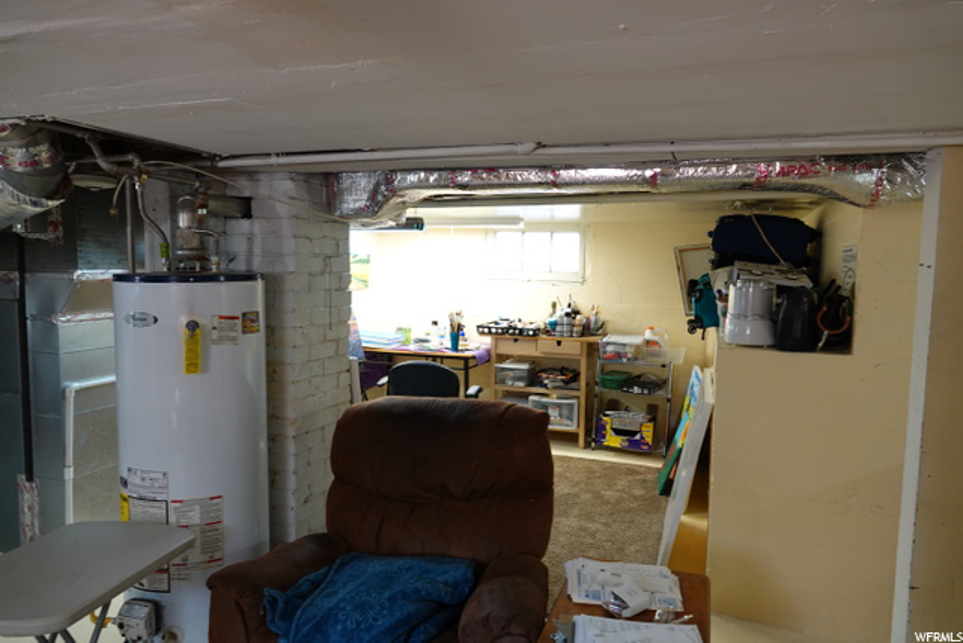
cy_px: 322
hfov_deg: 73.7
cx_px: 482
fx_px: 642
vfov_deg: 53.2
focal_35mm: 24
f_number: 2.5
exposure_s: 1/30
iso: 160
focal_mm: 8.8
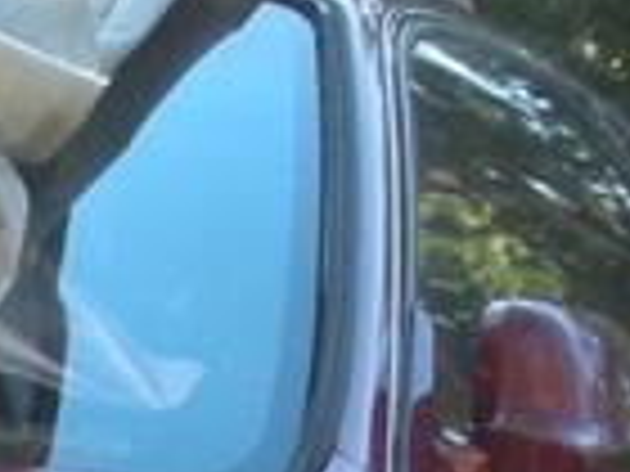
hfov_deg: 8.0
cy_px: 1326
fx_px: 4277
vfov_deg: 5.9
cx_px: -662
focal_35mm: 235
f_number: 3.3
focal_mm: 6.8
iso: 50
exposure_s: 1/52
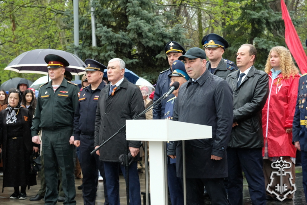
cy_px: 102
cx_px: 154
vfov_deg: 16.5
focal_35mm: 83
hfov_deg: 24.5
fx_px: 708
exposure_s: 1/1100
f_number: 5.6
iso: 4000
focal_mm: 55
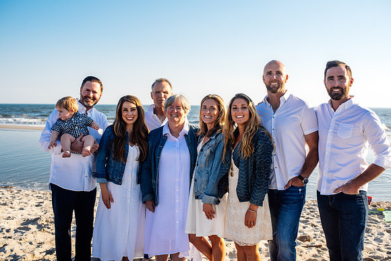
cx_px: 196
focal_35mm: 35
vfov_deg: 37.9
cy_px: 130
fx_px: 380
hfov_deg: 54.4
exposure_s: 1/1000
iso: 160
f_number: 4.5
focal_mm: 35
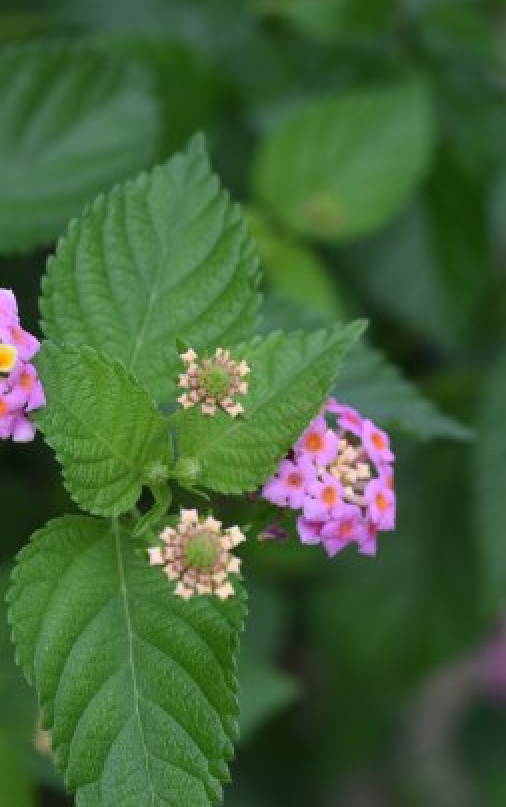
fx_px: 3063
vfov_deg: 15.0
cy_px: 401
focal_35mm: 139
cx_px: -12
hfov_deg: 9.4
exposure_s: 1/500
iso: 400
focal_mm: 90
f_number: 8
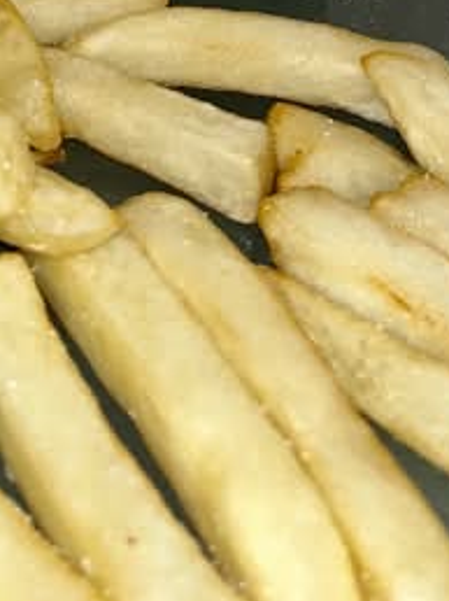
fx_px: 1282
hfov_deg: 19.5
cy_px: -222
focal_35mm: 74
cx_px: 42
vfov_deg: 22.8
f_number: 1.6
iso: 50
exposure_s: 1/76
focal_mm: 5.1
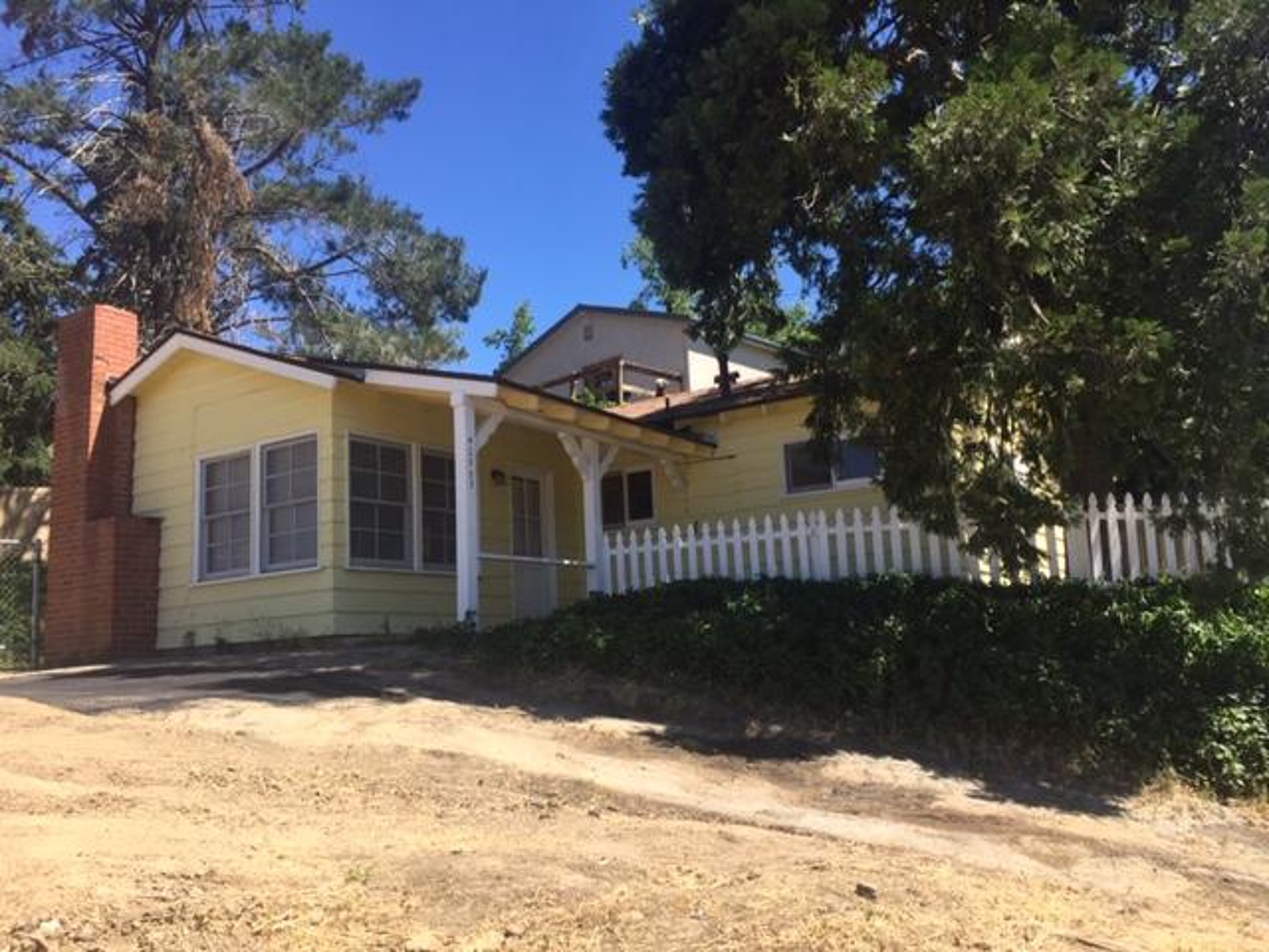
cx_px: 634
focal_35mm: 29
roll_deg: +2.2
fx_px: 1063
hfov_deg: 61.7
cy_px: 476
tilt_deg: +10.9
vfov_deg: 48.2
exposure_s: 1/1099
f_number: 2.2
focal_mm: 4.15
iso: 32
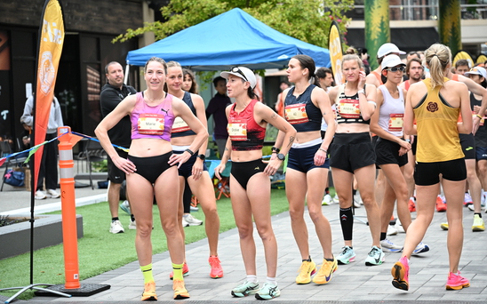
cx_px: 244
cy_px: 160
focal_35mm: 88
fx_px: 1167
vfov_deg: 14.8
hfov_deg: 23.6
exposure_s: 1/500
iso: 2500
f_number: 4
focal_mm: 86
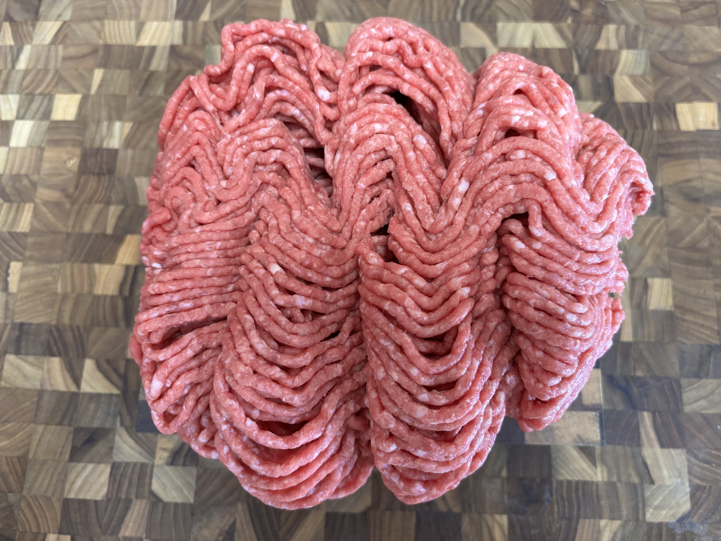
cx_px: 360
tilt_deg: -74.6
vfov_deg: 53.1
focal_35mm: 26
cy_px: 270
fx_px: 542
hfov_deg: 67.3
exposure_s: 1/60
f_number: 1.6
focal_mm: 5.96
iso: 250
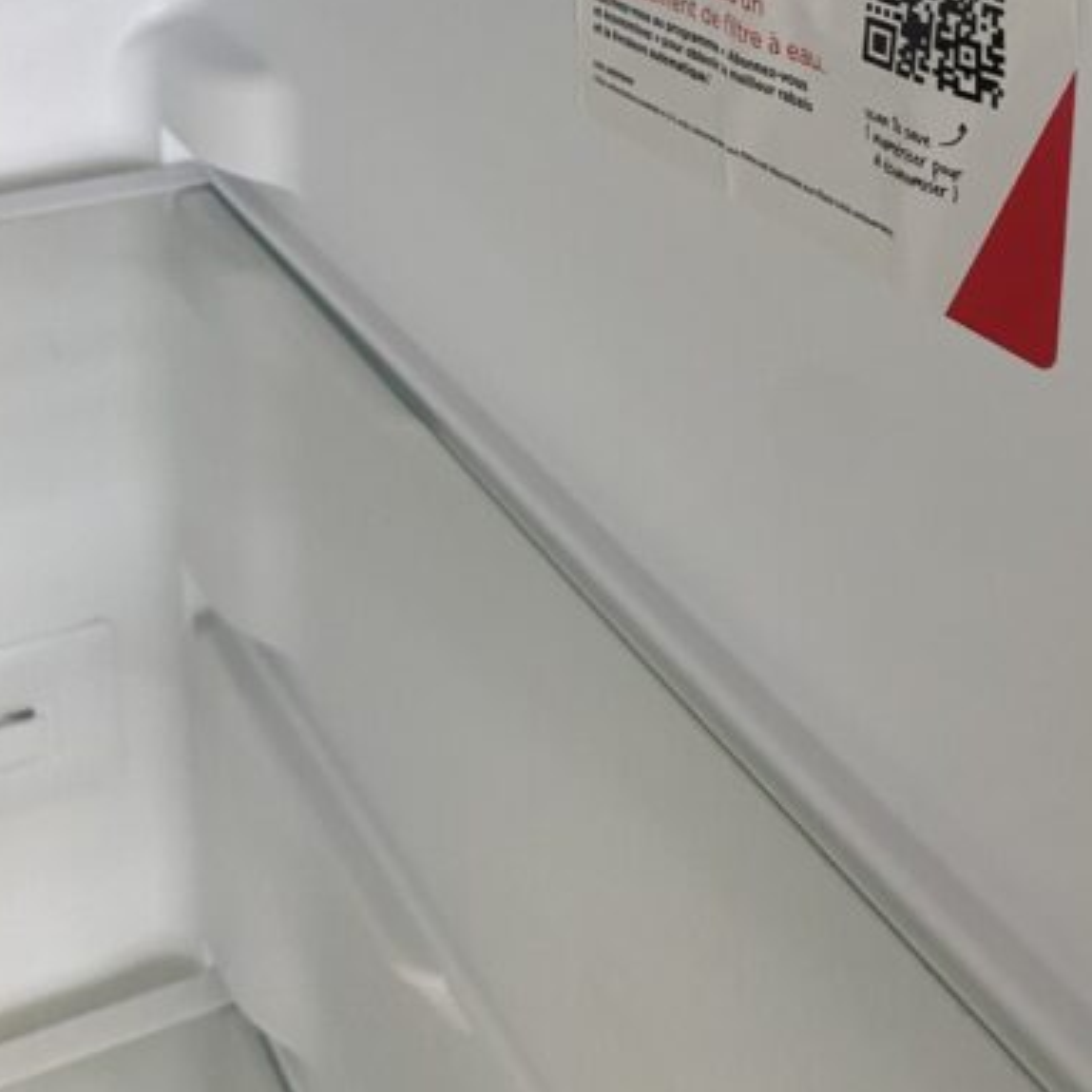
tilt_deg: -14.8
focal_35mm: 48
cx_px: 379
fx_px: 1713
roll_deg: +0.9
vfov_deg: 32.3
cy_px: -20
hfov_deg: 35.1
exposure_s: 1/64
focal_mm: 4.25
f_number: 1.8
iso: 125
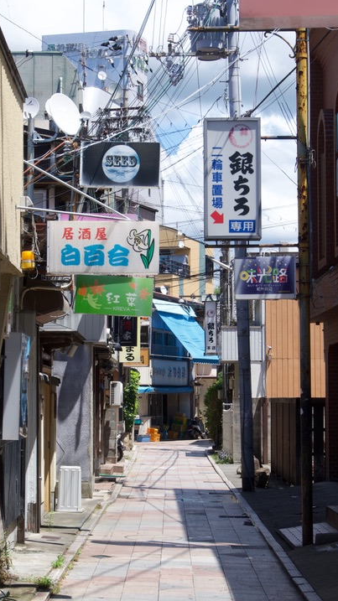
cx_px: 148
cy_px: 301
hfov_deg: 13.0
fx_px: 1479
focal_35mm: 93
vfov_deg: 23.0
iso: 200
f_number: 10
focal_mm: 39
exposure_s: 1/250
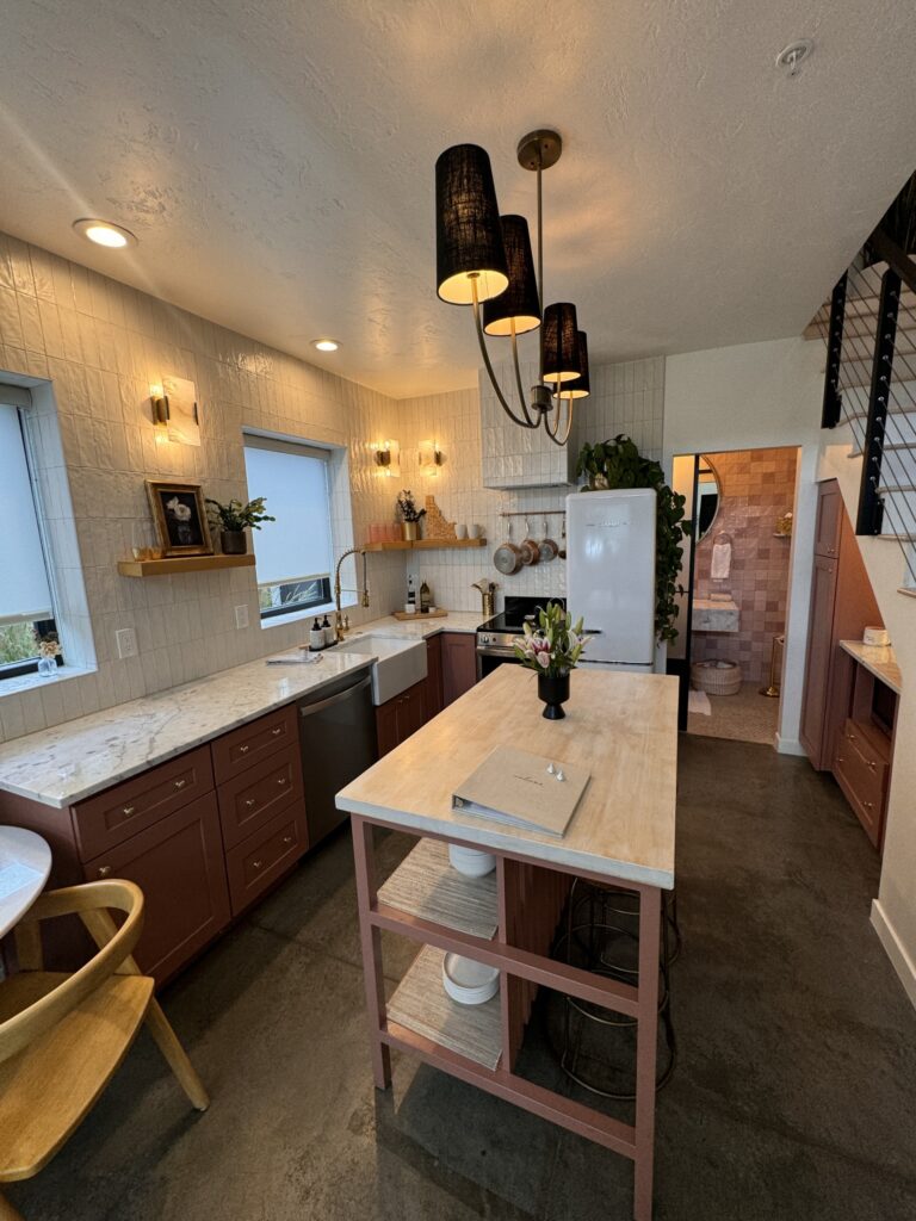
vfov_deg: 102.1
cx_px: 458
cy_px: 610
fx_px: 494
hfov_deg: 85.7
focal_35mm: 14
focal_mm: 2.22
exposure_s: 1/120
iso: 125
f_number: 2.2
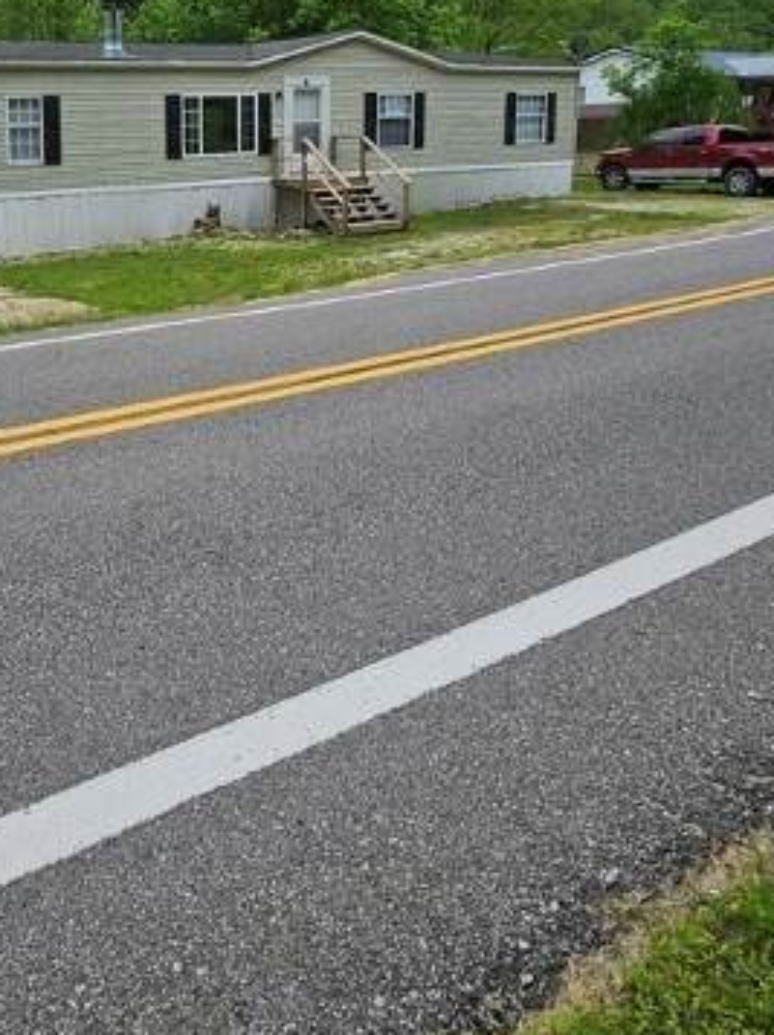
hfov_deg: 47.3
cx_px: 168
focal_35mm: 28
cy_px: 258
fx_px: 836
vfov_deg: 60.0
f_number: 2.2
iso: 32
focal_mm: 1.7
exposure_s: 1/1163
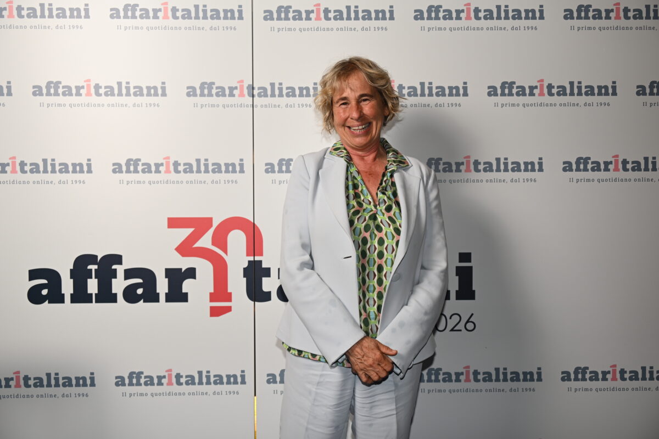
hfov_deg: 53.1
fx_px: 659
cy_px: 220
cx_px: 330
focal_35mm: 36
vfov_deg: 36.9
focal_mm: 36
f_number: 4.8
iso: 500
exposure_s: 1/100
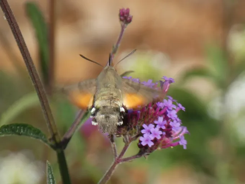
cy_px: 92
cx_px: 122
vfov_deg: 2.5
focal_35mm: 600
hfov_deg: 3.3
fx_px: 4247
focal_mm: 107.6
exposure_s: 1/160
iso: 80
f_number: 5.6
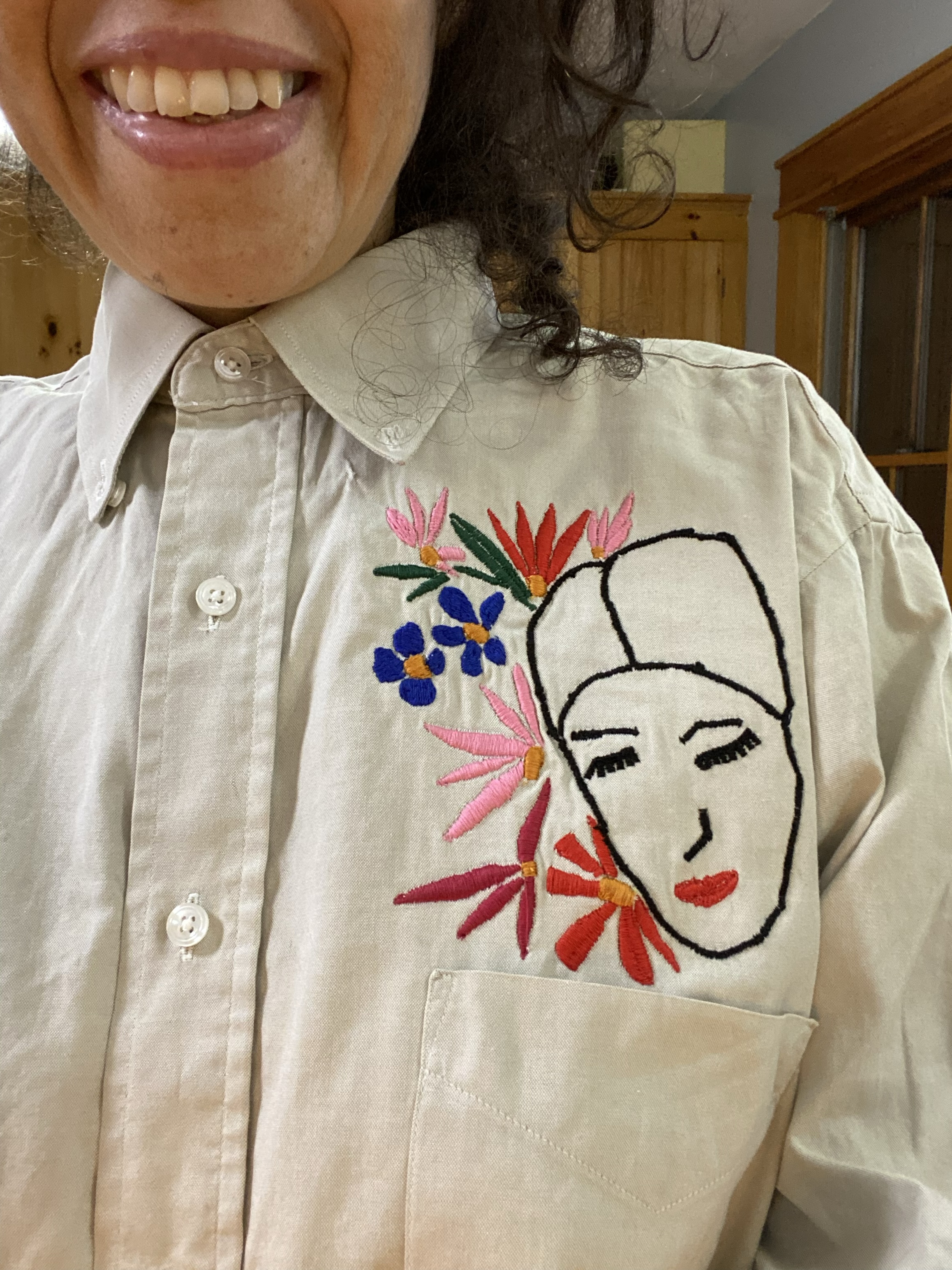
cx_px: 476
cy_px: 635
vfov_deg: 60.0
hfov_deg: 46.8
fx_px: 1100
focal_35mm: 30
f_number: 2.2
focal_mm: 2.71
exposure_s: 1/60
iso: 320
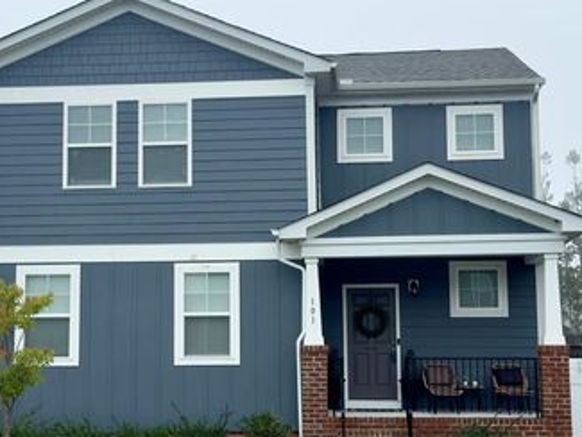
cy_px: 232
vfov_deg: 23.3
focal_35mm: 63
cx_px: 258
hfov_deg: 30.7
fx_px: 1060
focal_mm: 6.76
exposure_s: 1/1299
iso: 100
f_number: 1.78
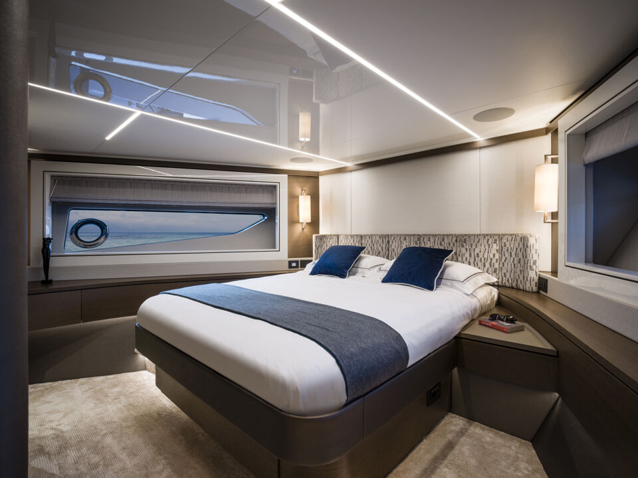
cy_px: 239
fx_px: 295
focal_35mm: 16
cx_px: 319
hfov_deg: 94.5
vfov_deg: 78.1
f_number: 11
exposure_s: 1.4
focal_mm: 21
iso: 100
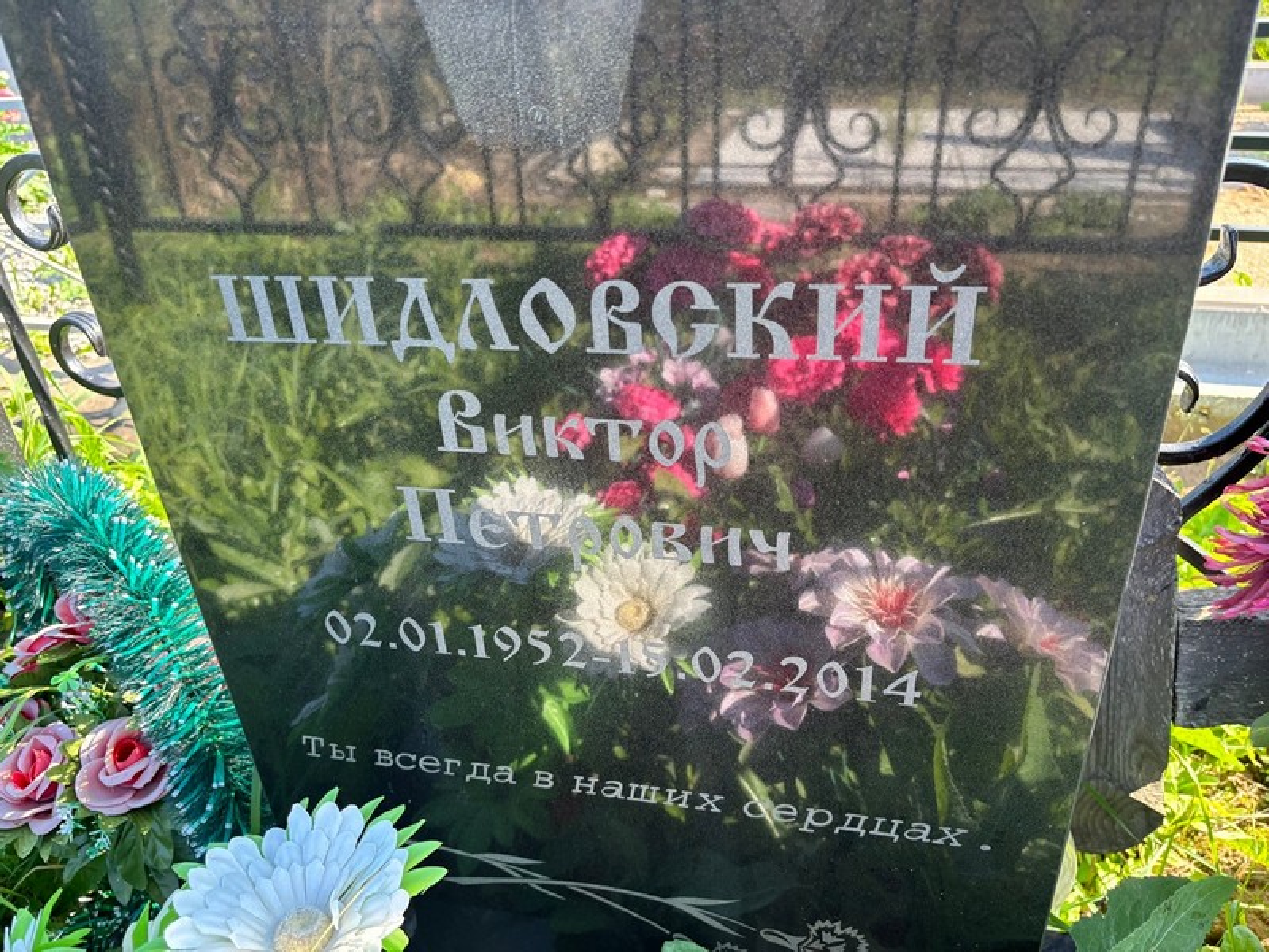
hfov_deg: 67.3
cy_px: 476
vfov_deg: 53.1
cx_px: 634
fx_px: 953
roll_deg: +2.9
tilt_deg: -34.4
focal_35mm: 26
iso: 50
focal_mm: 5.96
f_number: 1.6
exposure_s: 1/192
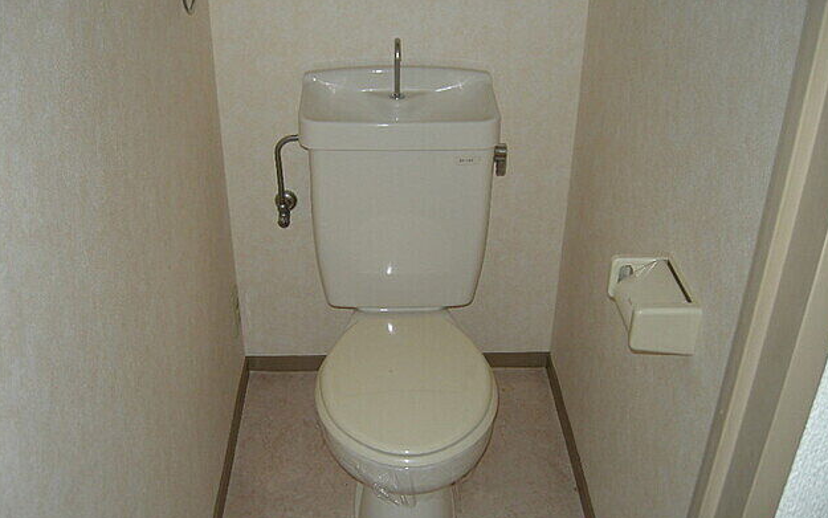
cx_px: 420
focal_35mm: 38
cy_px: 282
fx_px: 858
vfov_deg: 33.6
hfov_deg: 51.5
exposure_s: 1/60
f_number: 2.7
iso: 64
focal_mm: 7.5
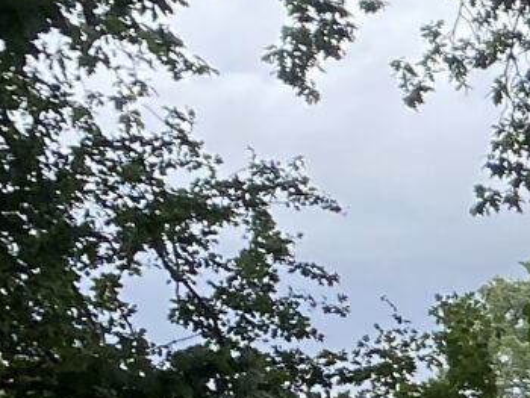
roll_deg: -0.2
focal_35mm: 190
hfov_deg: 8.3
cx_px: 1732
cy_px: 686
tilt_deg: -1.0
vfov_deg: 7.6
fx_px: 2911
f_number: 1.8
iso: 32
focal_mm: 4.25
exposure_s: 1/673
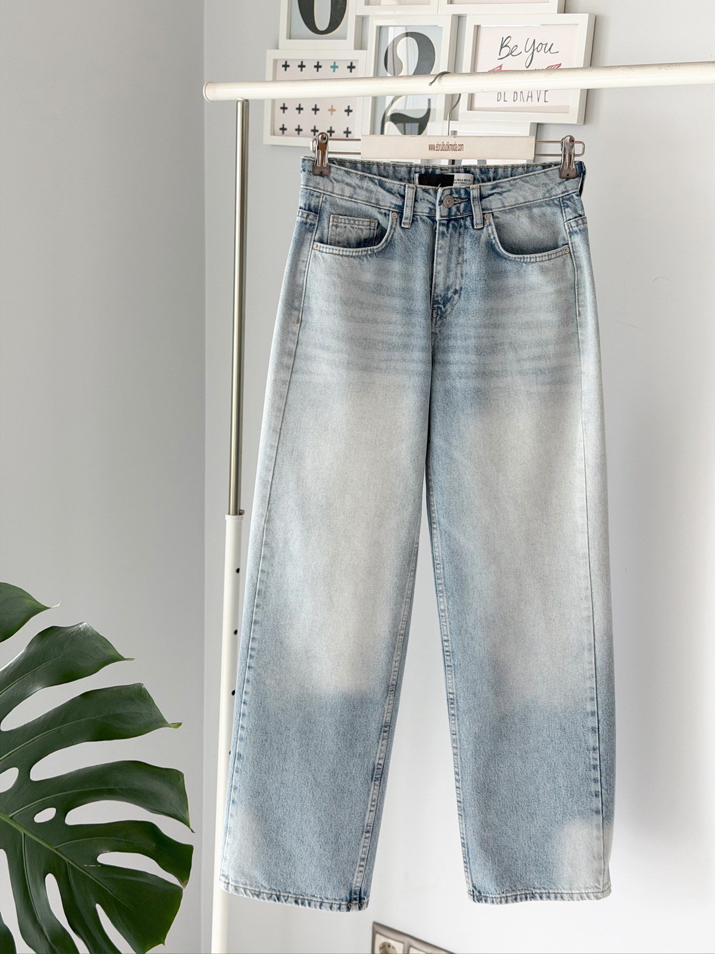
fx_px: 1322
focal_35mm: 48
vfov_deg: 39.7
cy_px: 477
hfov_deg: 30.3
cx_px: 358
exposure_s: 1/96
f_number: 1.78
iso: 100
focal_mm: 6.76
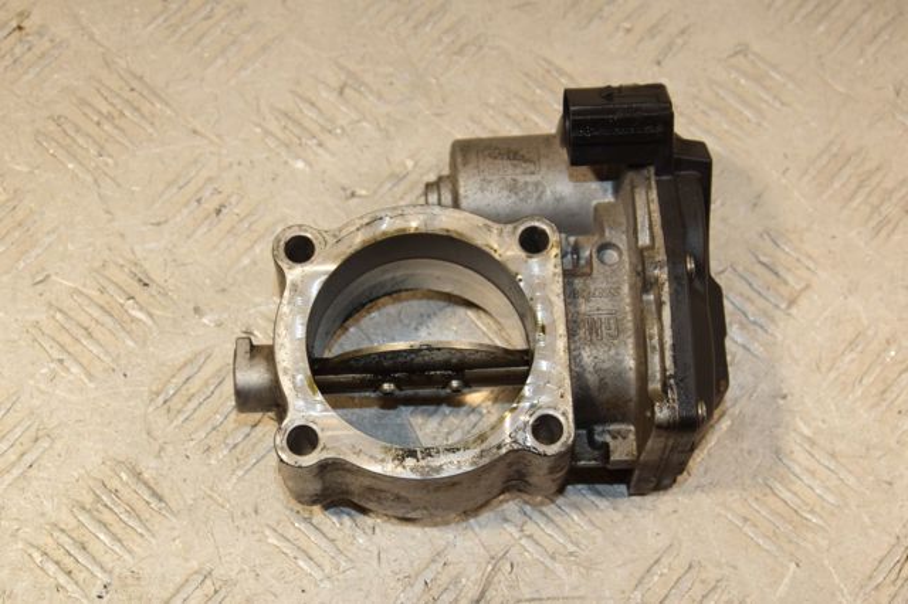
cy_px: 302
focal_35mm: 72
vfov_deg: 18.9
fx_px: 1815
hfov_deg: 28.1
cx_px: 454
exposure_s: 1/200
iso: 800
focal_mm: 48
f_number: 9
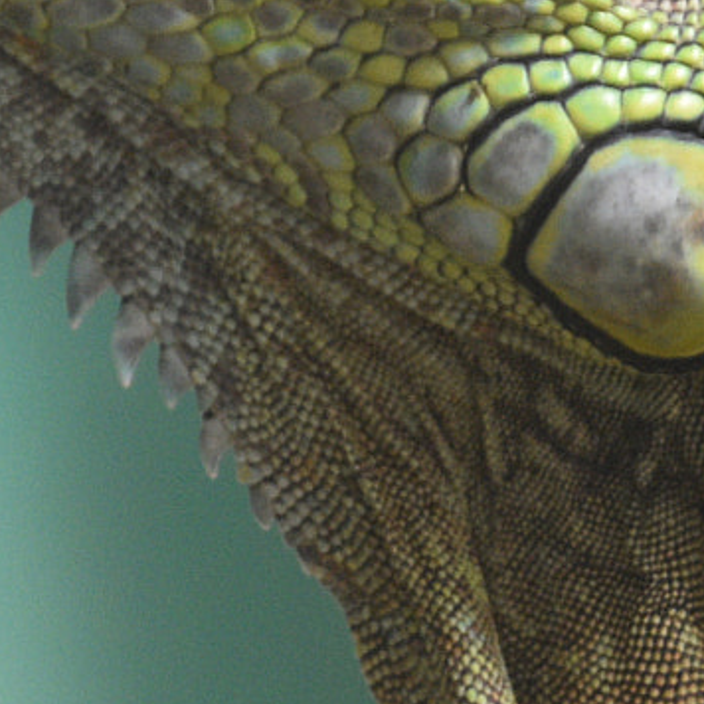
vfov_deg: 1.5
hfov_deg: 1.5
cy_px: 293
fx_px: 26368
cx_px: 724
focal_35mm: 1146
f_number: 5
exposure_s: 1/125
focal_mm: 200
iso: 1250
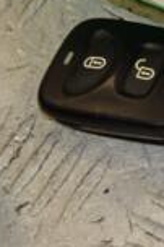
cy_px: -76
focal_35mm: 367
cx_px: 445
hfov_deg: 3.7
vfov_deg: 5.6
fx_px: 2513
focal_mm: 62
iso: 800
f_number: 7.1
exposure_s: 1/200
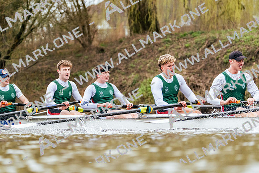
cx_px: 130
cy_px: 86
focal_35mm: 277
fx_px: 1993
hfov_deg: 7.4
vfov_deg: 5.0
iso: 5000
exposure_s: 1/2000
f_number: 6.3
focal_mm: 277
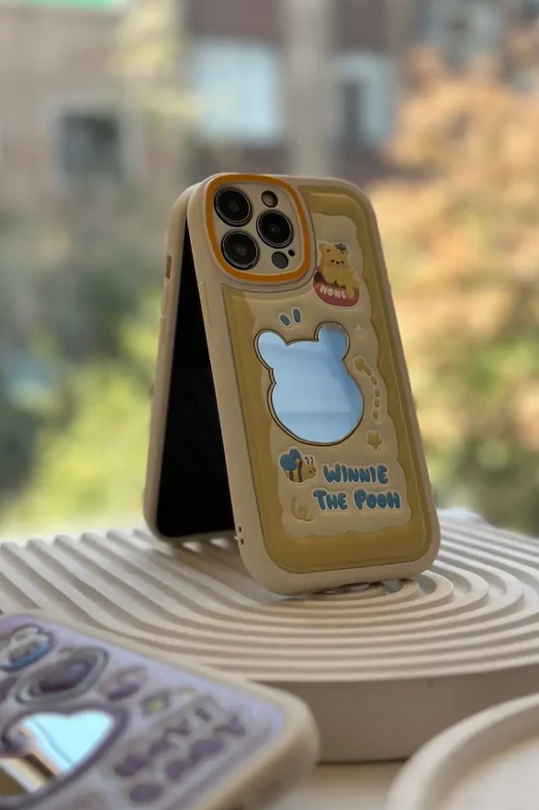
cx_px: 258
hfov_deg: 26.5
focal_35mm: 51
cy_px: 402
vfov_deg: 38.9
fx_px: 1146
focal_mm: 6.86
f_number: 1.78
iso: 80
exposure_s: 1/1019
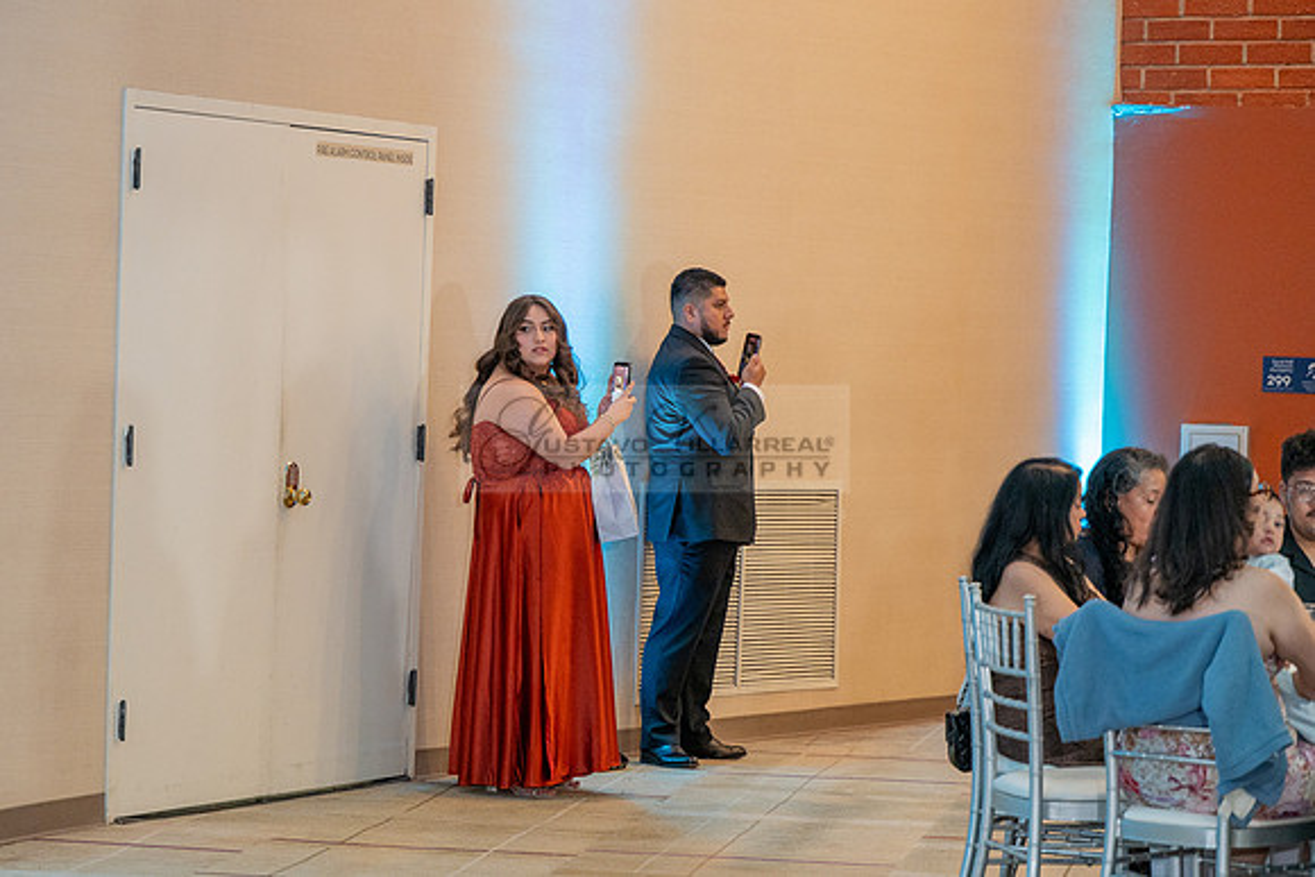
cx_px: 544
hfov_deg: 17.3
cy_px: 487
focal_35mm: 118
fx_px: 4327
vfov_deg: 11.6
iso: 1250
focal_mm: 101
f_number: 3.2
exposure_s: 1/160
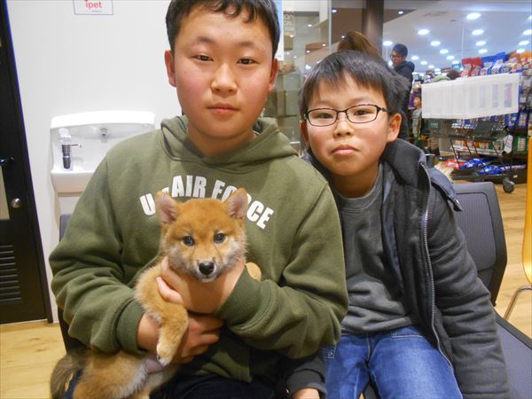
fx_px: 400
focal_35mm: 26
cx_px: 266
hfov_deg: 67.3
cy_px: 200
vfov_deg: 53.1
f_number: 3.2
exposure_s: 1/50
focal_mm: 4.6
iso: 400
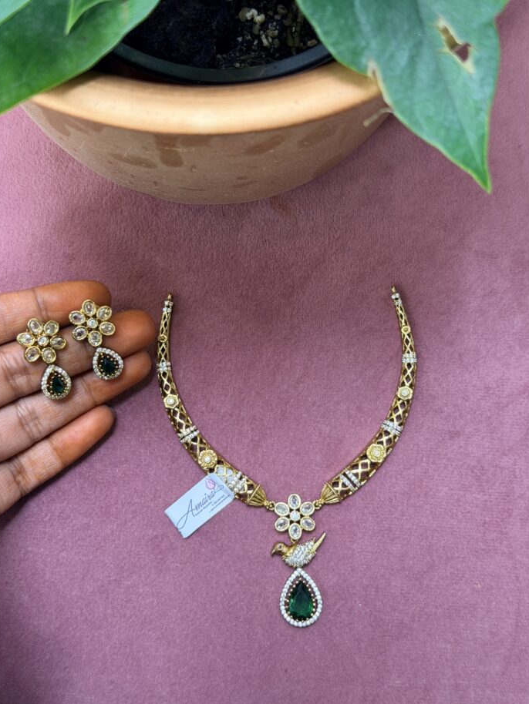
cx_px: 264
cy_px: 347
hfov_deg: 29.7
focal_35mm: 49
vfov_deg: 38.9
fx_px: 998
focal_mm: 6.76
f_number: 1.78
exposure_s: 1/60
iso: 125
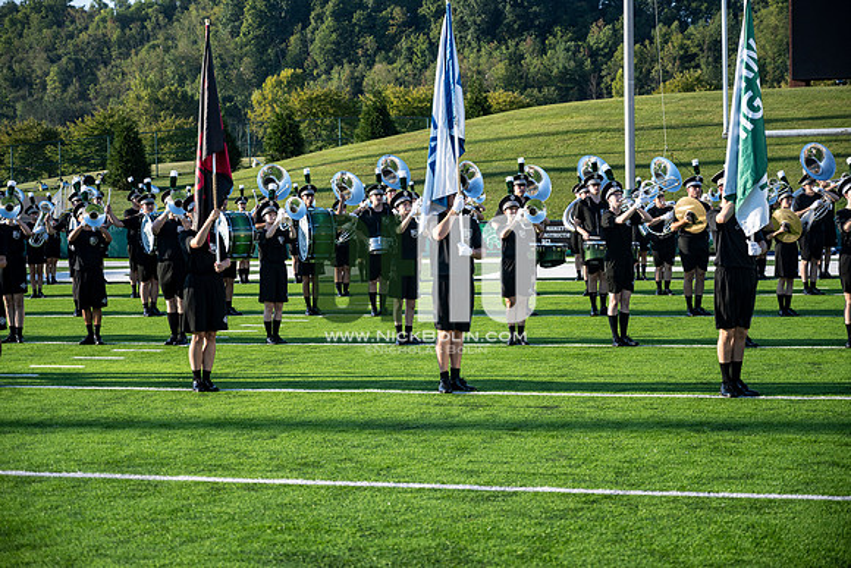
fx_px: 1655
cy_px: 284
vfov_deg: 19.5
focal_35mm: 70
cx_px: 426
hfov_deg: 28.8
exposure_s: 1/1250
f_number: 4
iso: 160
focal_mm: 70
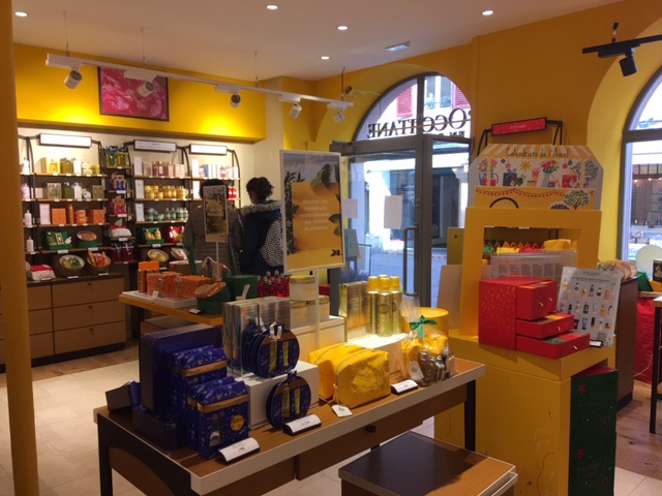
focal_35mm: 29
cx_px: 331
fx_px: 555
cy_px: 248
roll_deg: +0.8
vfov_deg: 48.2
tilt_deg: -7.2
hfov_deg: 61.7
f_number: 2.2
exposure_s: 1/100
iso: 40
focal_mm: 4.15
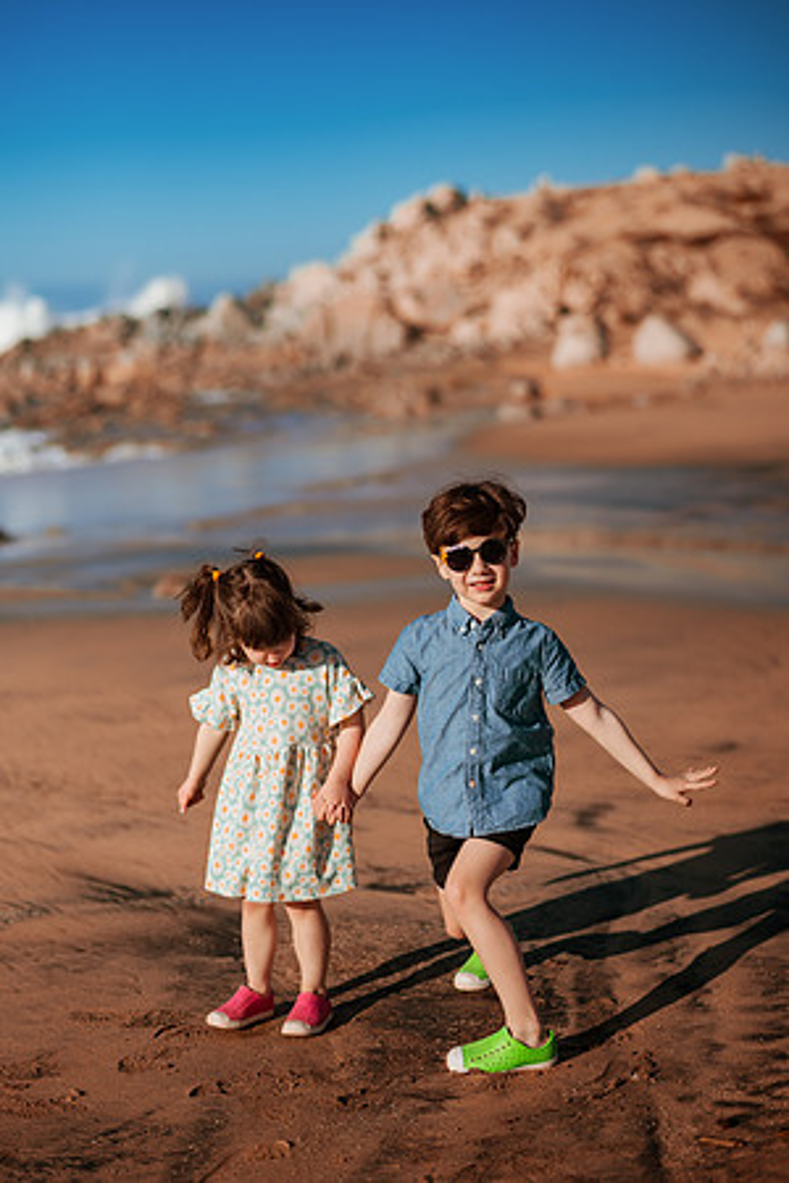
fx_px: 1907
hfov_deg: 23.4
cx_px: 394
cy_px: 592
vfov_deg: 34.5
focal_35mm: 58
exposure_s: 1/8000
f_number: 2
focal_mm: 58
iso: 50
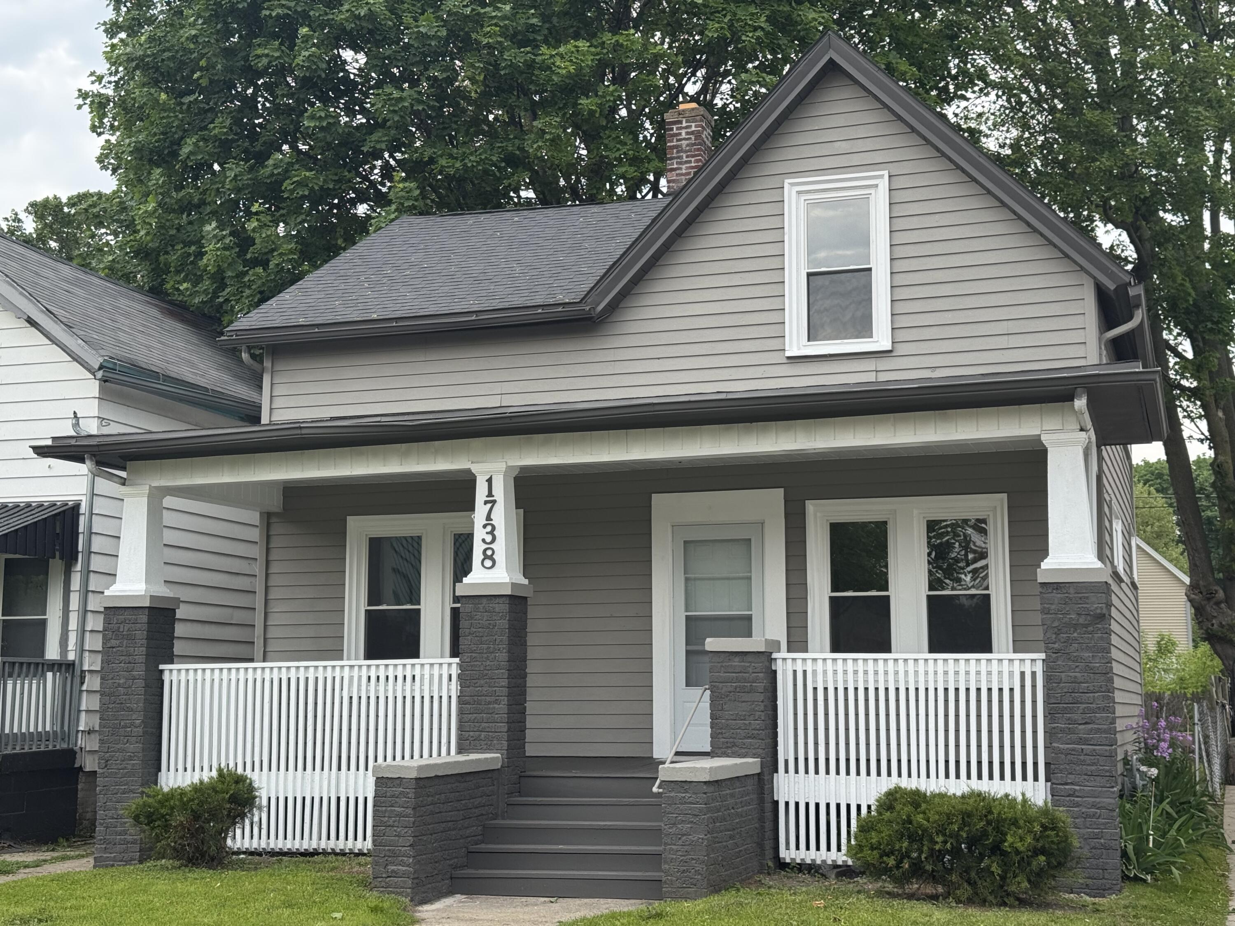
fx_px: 1713
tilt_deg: +7.7
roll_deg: -0.5
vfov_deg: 30.3
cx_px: 618
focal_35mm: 48
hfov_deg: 39.7
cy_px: 463
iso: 64
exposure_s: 1/913
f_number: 1.78
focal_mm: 6.76
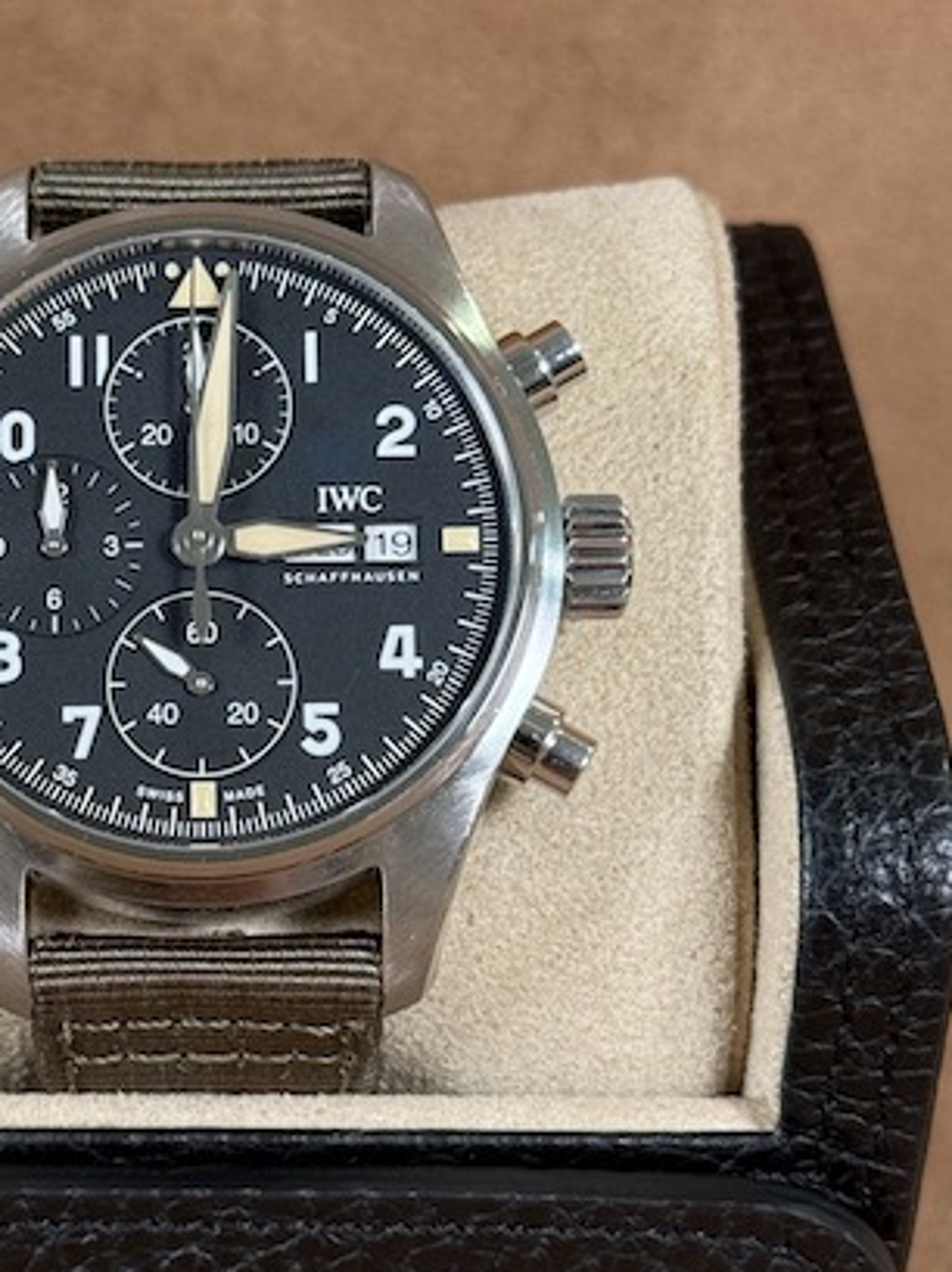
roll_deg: -0.5
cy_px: 718
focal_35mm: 94
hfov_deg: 15.6
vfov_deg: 20.9
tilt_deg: -36.7
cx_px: 180
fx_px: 3452
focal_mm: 6.76
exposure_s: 1/55
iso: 125
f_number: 1.78
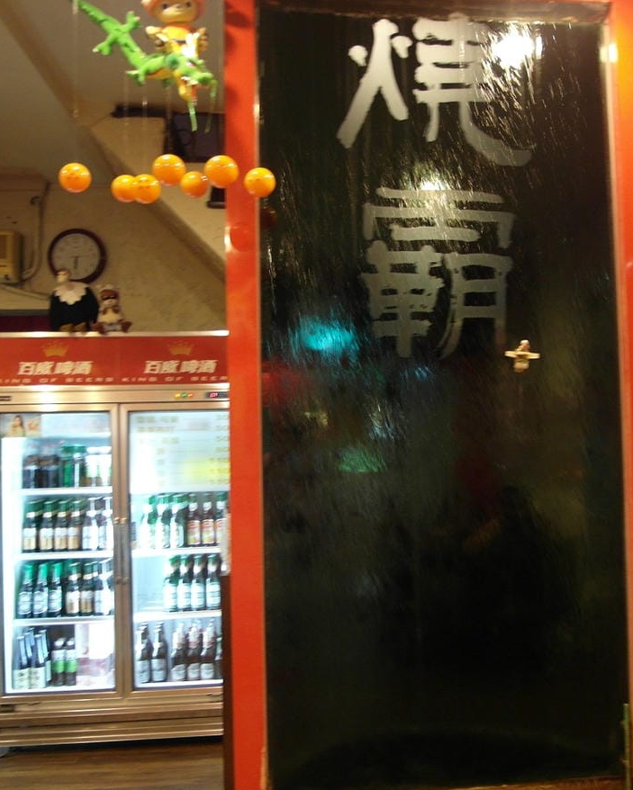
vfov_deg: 55.6
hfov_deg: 45.5
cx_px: 385
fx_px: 749
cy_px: 391
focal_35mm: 32
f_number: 1.8
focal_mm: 5.2
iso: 200
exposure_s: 1/15
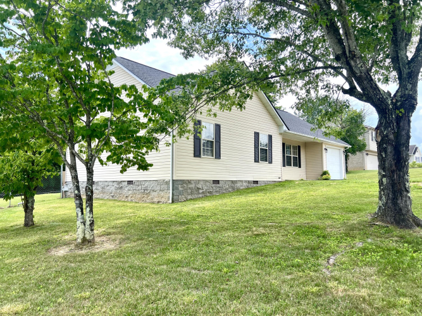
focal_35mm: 26
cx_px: 211
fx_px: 317
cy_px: 158
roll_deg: +0.1
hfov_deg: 67.3
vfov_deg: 53.0
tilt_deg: +4.9
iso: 50
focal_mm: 5.7
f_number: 1.5
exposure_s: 1/1751
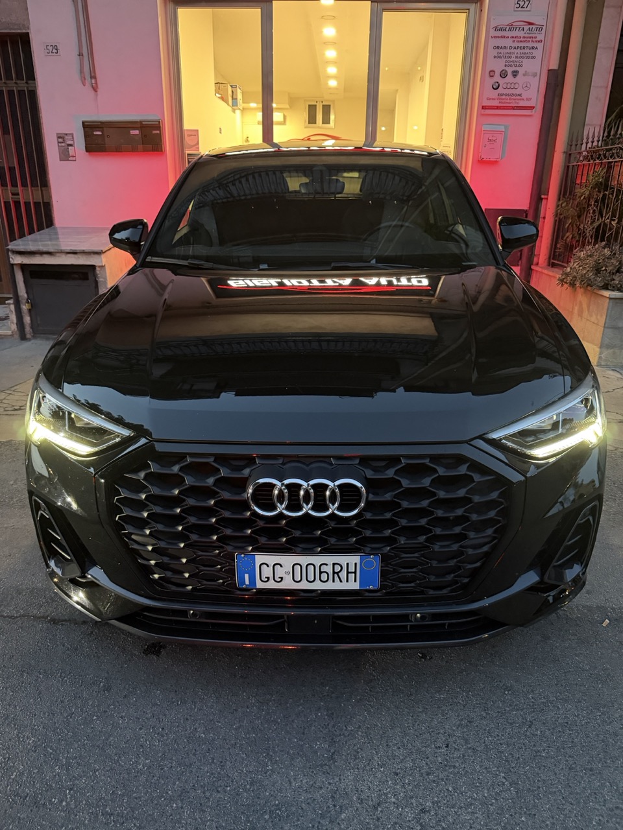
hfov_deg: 56.8
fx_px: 576
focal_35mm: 24
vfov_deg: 71.6
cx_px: 312
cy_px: 415
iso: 800
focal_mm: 6.76
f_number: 1.78
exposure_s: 1/25
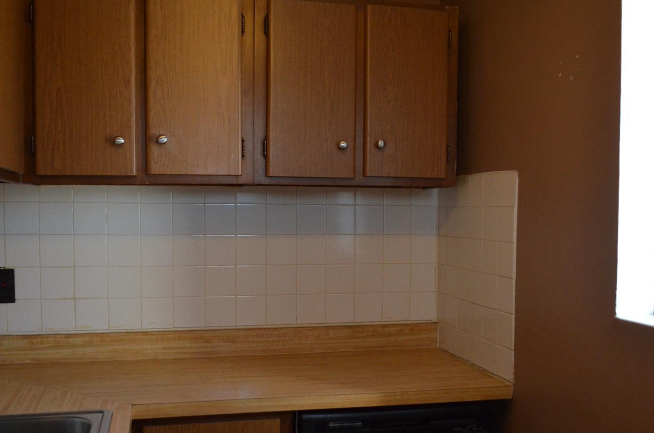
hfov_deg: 49.5
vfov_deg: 33.9
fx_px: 707
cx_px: 369
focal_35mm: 39
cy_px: 260
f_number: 3.5
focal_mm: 18
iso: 1600
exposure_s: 1/320
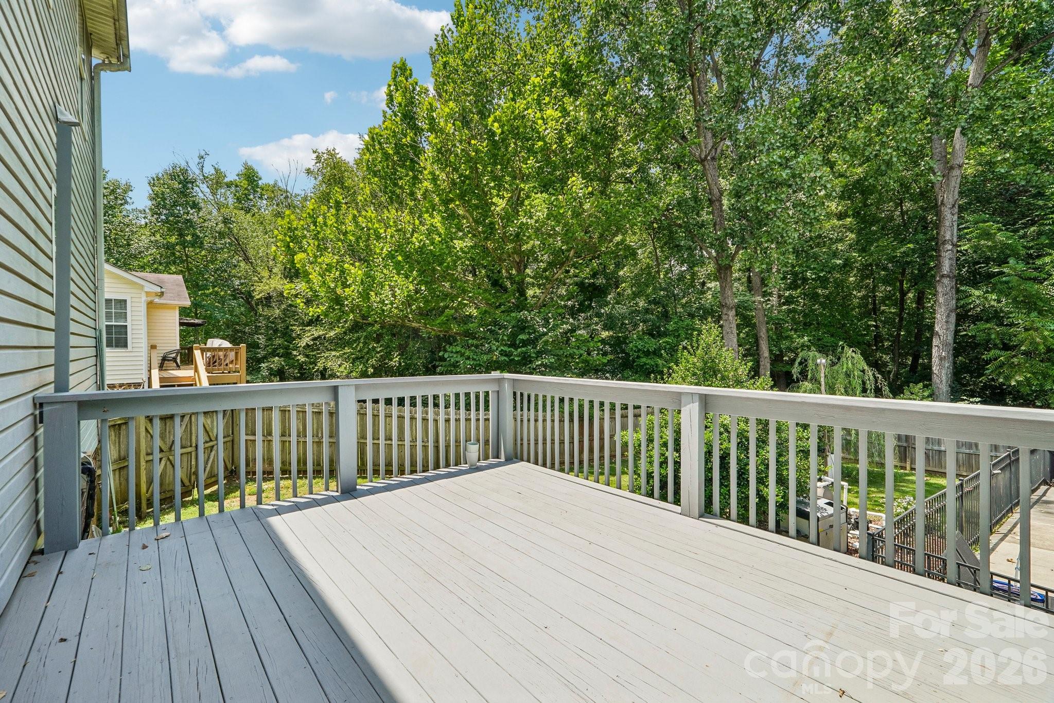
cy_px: 352
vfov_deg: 77.3
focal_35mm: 15
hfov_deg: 100.4
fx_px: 439
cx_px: 527
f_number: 8
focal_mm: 10
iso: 100
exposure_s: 1/90
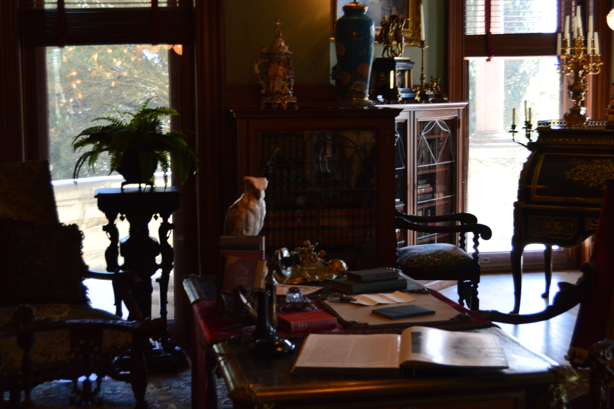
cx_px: 307
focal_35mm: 60
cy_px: 204
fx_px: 1022
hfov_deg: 33.4
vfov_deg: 22.6
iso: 800
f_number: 5
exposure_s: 1/40
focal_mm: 40
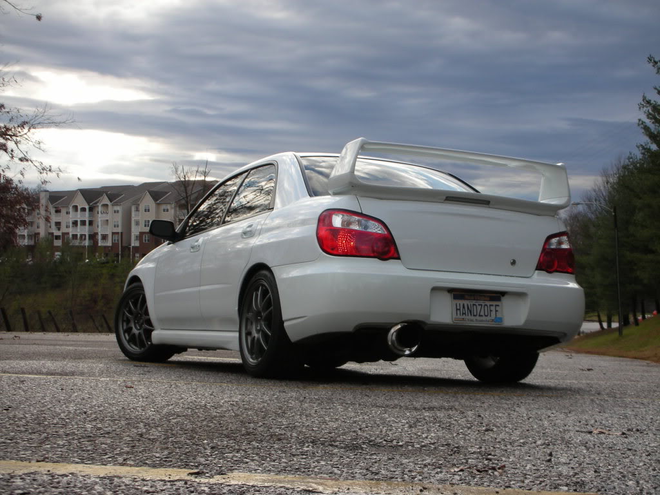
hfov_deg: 31.7
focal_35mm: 61
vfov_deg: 24.0
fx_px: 1163
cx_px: 330
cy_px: 248
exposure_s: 1/112
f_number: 4
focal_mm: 10.1
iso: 50
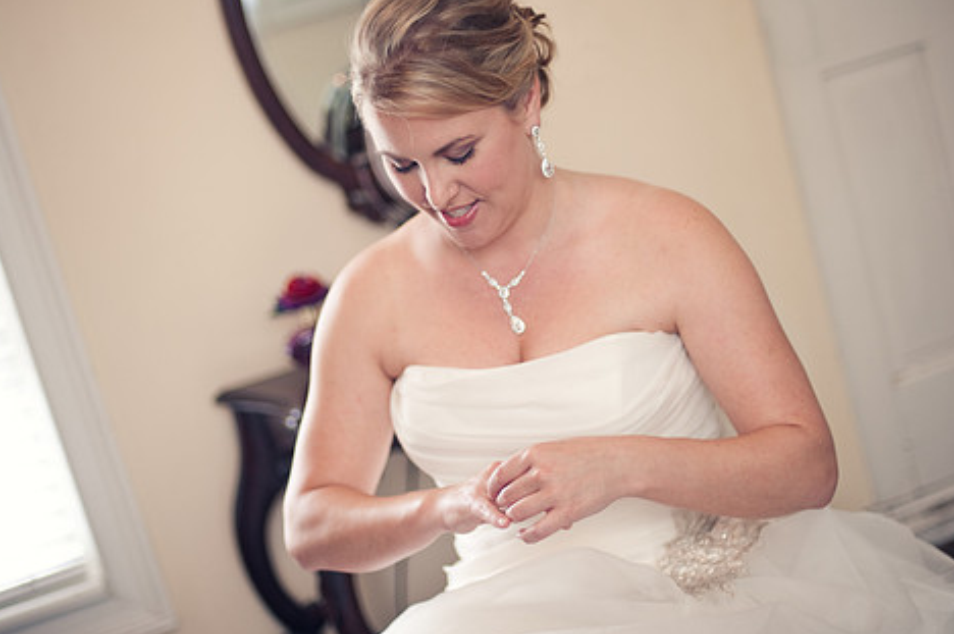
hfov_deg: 32.4
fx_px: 1641
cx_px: 528
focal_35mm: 62
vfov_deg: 21.9
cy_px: 285
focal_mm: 50
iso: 400
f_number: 1.4
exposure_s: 1/160
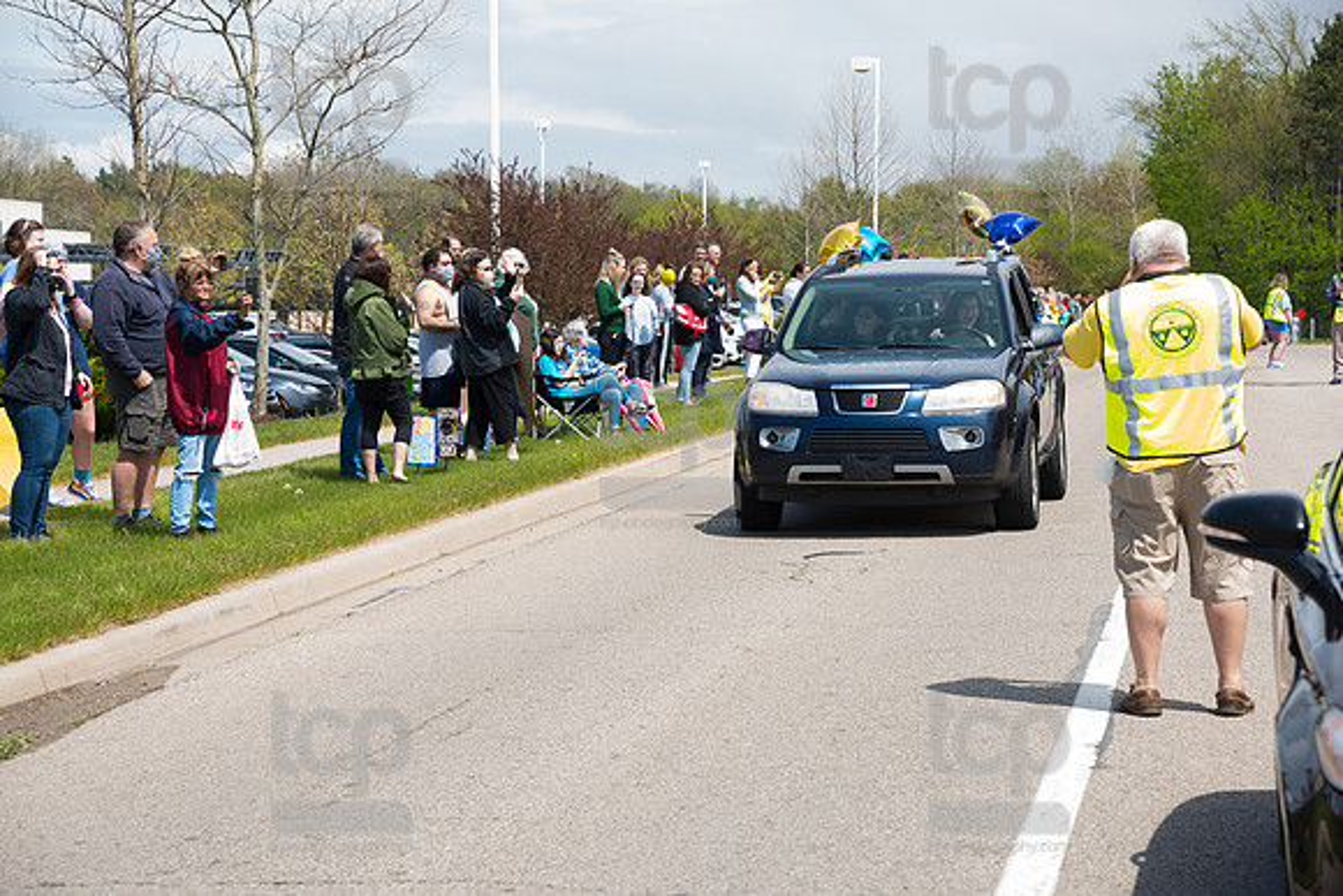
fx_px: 3545
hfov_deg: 21.5
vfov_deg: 14.4
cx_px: 672
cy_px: 448
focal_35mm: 95
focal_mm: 95
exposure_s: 1/800
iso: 1000
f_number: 7.1
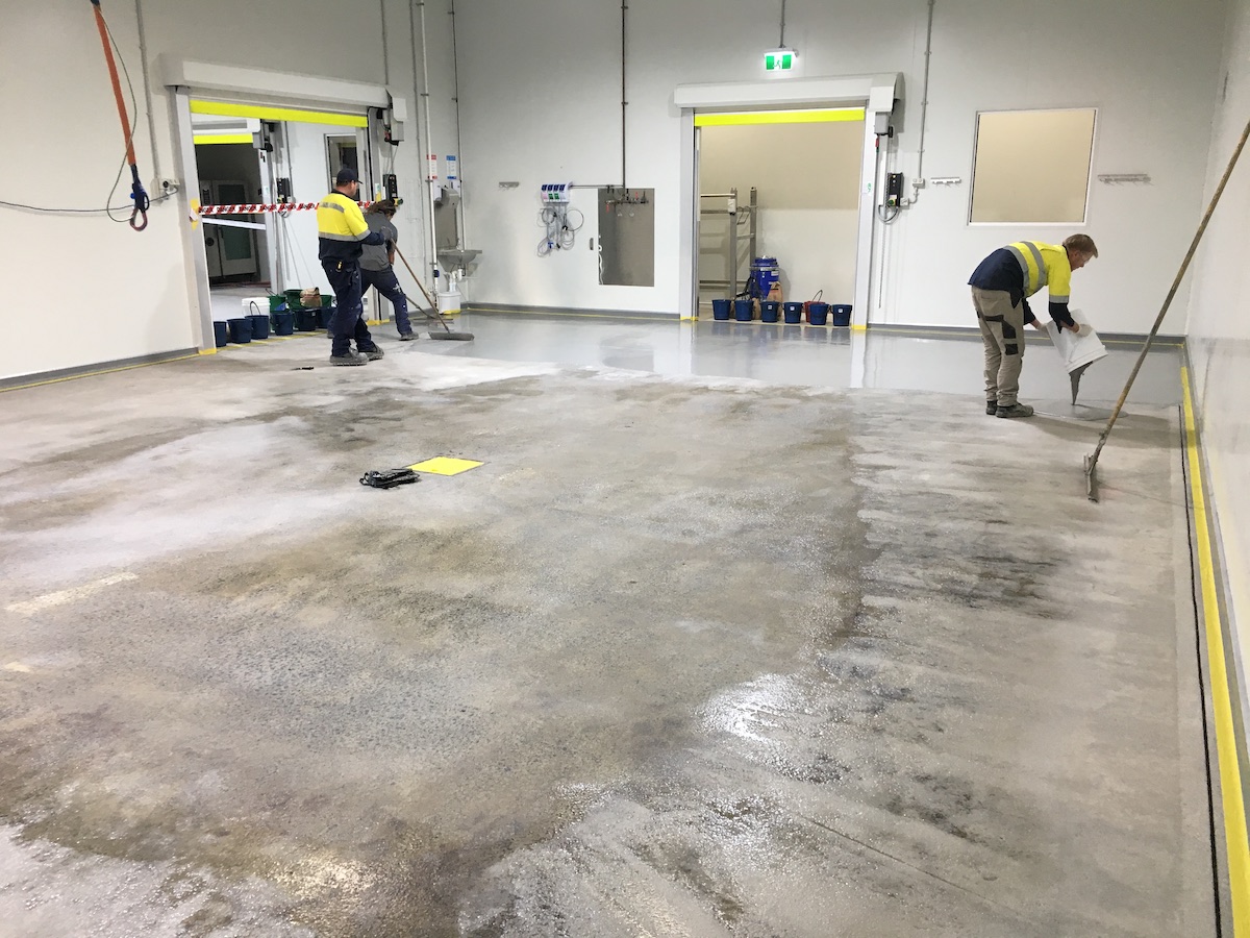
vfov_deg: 48.2
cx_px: 625
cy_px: 469
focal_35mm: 29
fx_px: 1047
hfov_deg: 61.7
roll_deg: -0.6
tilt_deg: -15.2
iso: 50
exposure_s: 1/33
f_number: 2.2
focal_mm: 4.15
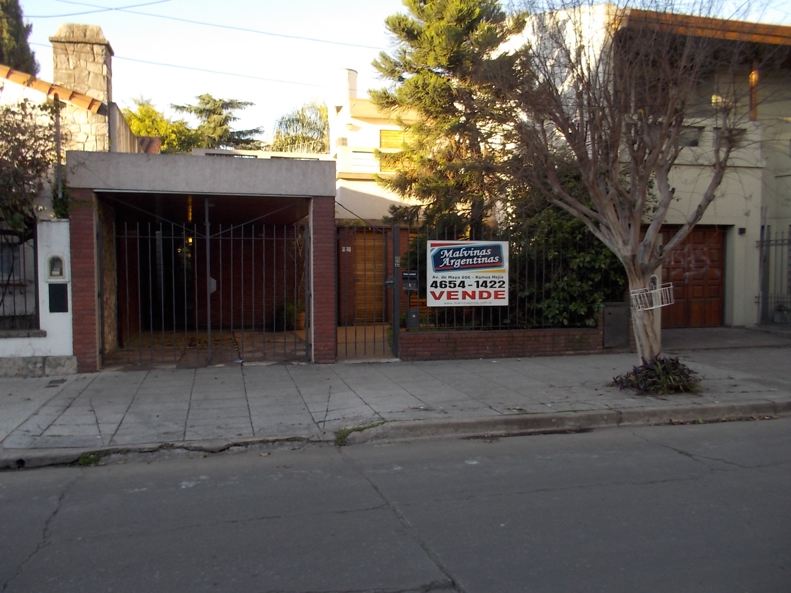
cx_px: 396
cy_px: 296
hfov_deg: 61.7
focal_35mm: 29
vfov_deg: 48.2
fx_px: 663
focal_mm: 4.1
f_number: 3.3
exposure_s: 1/125
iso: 80
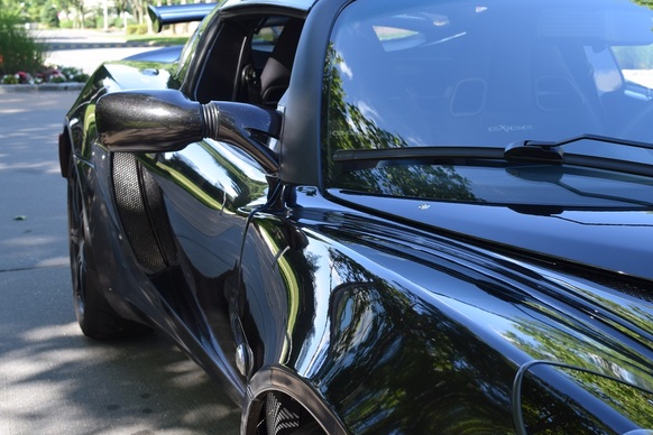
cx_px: 430
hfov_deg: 35.5
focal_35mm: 56
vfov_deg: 24.3
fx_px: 1010
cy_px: 226
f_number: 7.1
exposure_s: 1/200
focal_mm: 27
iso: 400
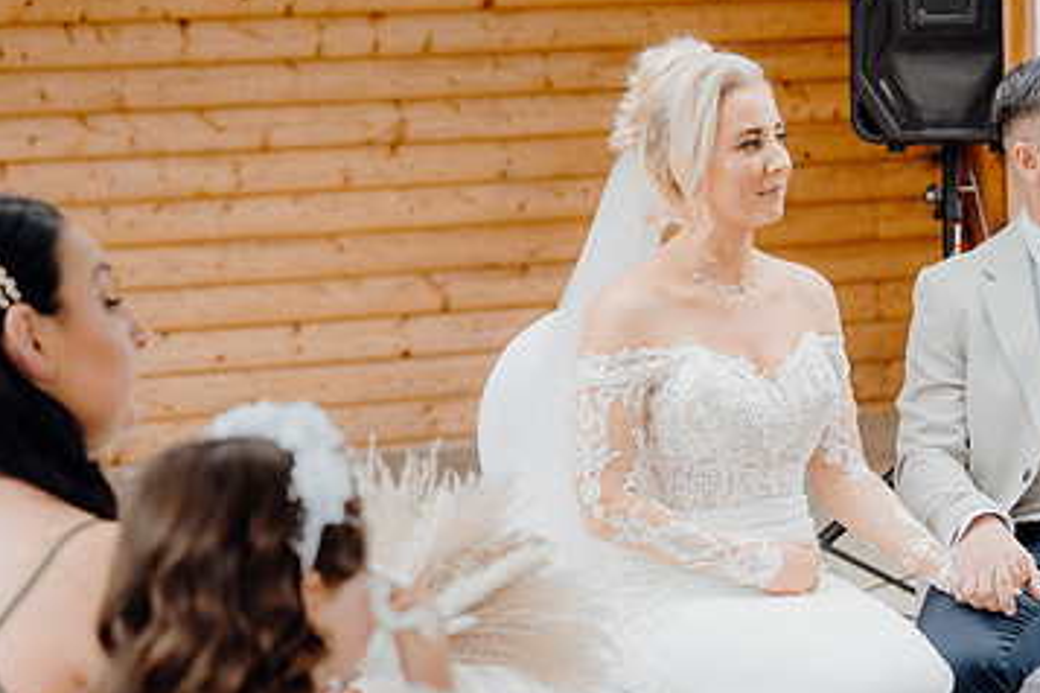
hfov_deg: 18.7
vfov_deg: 12.5
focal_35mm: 109
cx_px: 746
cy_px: 523
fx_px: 3149
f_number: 3.5
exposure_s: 1/200
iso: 125
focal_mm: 67
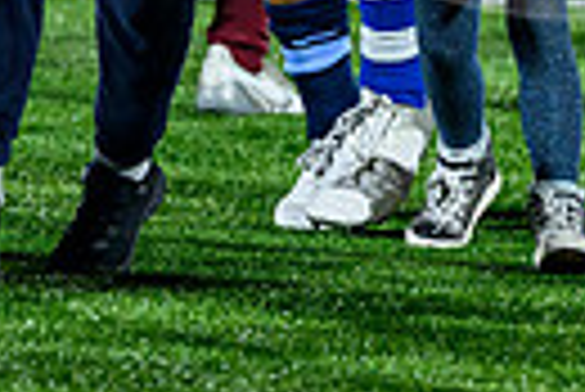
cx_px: 398
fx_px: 10412
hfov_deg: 3.2
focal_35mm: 640
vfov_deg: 2.1
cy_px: -572
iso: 3200
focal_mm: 125
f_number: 3.5
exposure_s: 1/1000
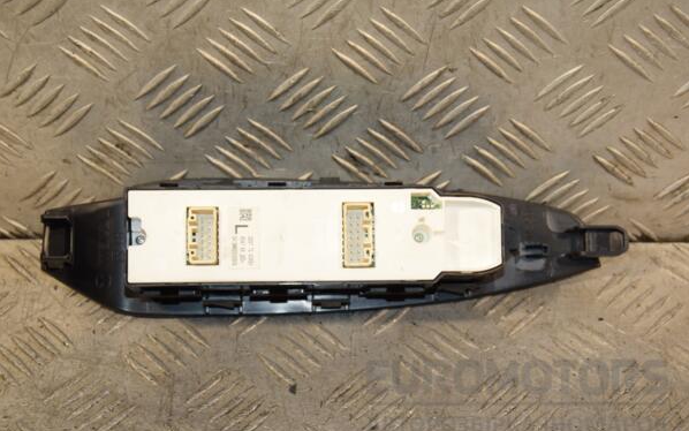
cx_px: 344
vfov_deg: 14.7
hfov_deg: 23.3
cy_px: 224
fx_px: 1672
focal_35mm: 89
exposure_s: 1/200
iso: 800
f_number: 5.6
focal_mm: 58
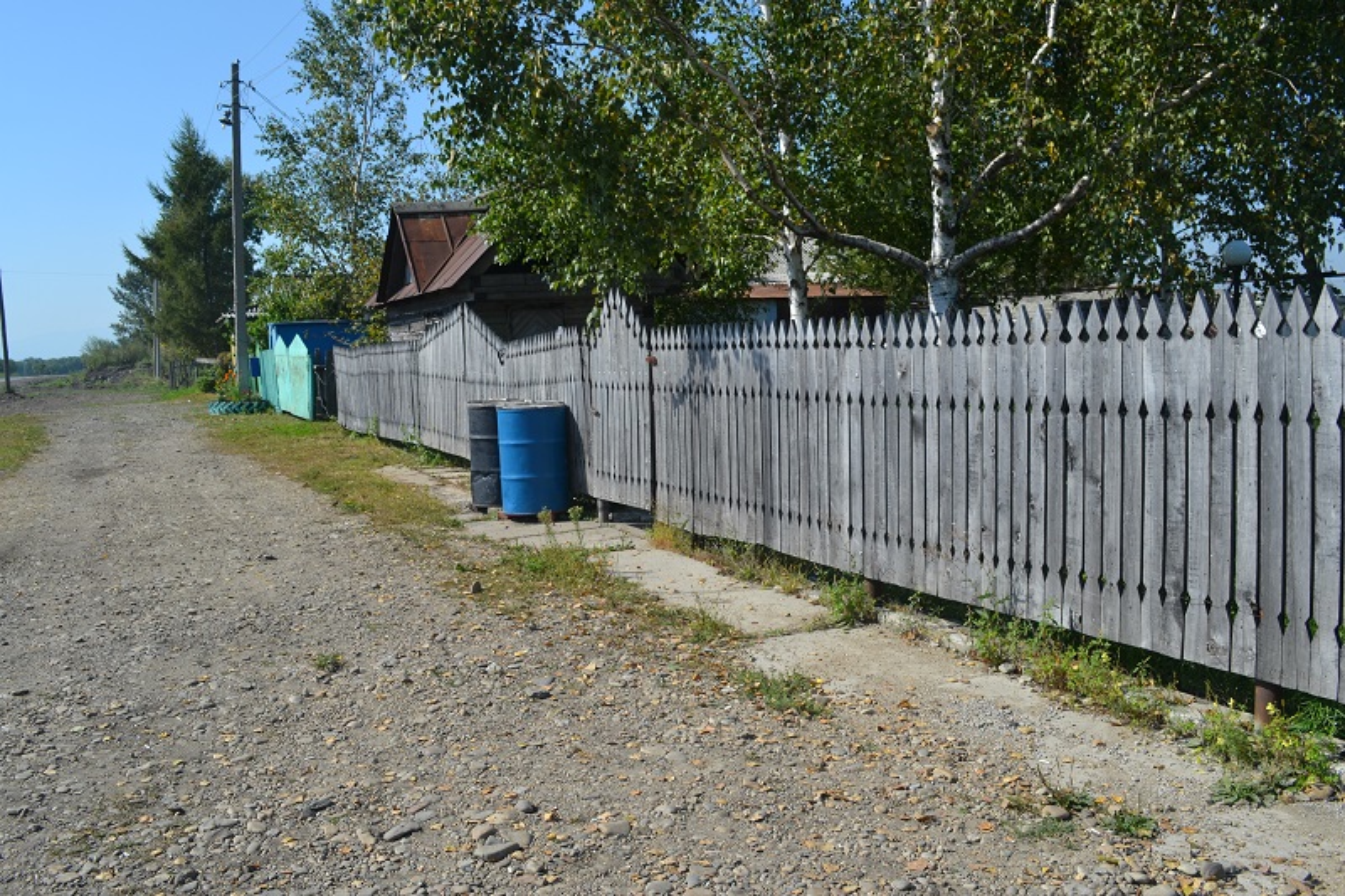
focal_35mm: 30
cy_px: 448
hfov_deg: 61.9
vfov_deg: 43.6
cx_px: 672
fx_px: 1121
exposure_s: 1/250
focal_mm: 20
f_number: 8
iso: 100
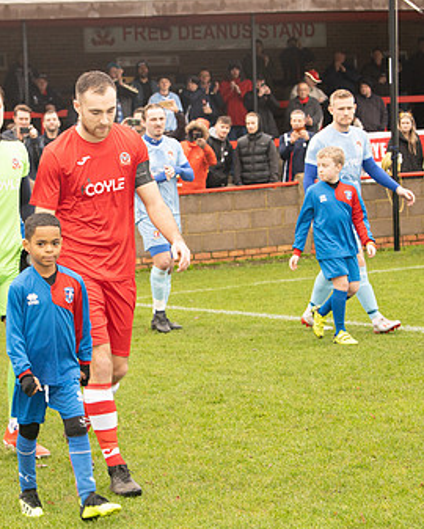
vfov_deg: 17.0
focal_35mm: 113
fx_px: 1771
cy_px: 275
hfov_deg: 13.6
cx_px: 91
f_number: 5
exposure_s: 1/250
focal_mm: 70
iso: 2000
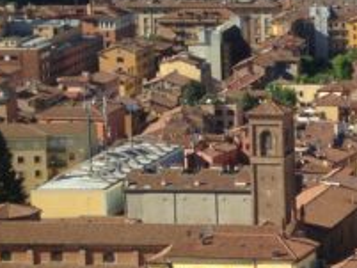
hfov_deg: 10.2
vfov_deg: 8.8
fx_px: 1734
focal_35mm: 168
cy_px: 48
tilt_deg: -8.2
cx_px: 854
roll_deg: -1.2
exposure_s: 1/1290
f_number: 2.4
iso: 50
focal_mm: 4.12
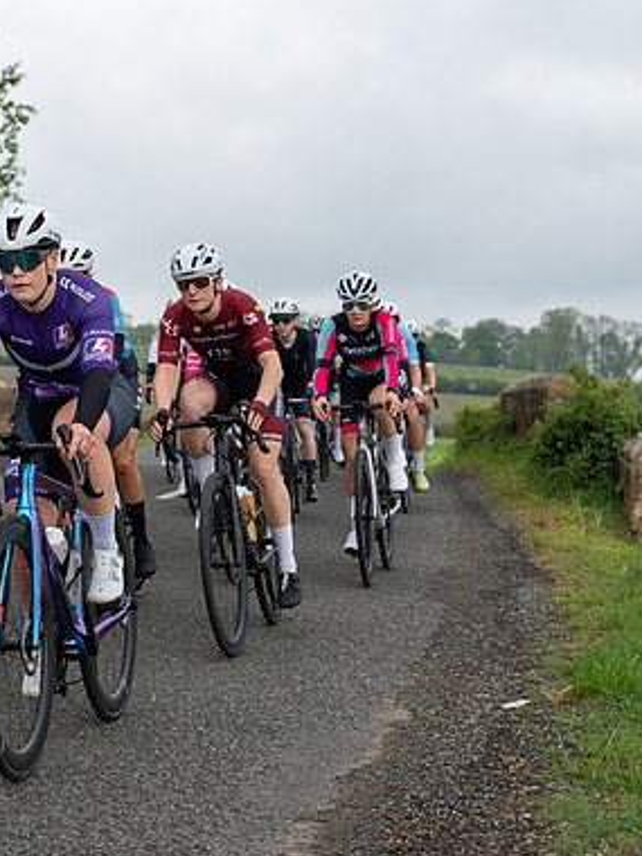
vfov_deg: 23.6
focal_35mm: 82
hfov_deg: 17.4
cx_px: -45
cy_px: 239
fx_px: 2028
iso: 320
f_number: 3.5
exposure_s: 1/1000
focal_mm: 35
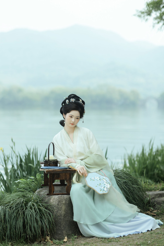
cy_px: 123
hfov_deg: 16.1
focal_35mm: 85
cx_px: 82
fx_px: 581
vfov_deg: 23.9
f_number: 2
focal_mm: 85
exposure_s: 1/3200
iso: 100
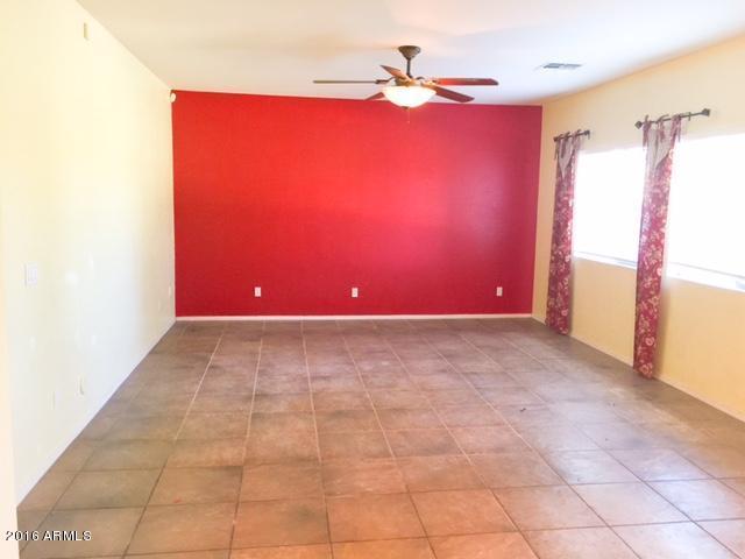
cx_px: 372
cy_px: 280
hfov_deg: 61.7
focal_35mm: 29
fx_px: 624
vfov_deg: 48.2
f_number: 2.2
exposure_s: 1/15
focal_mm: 4.15
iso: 100
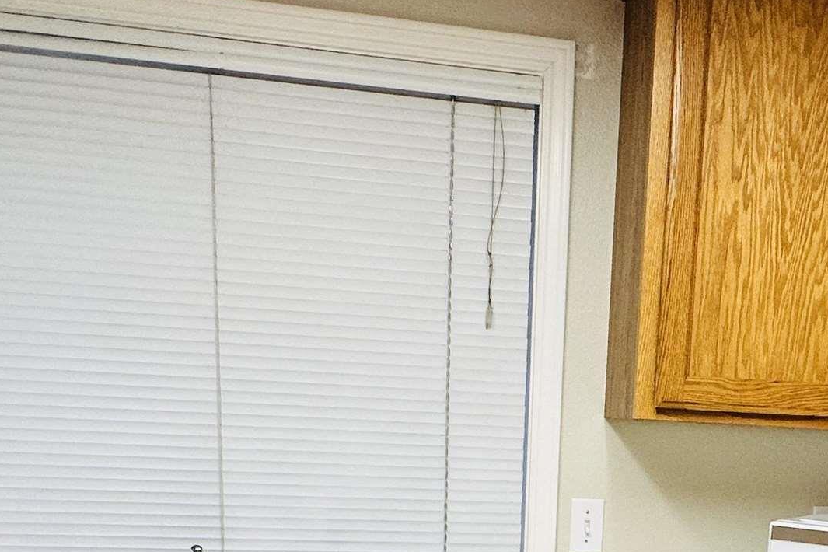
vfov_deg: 28.7
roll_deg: -2.7
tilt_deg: -12.0
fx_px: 966
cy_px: 617
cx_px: 606
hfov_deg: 45.0
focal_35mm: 42
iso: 160
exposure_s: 1/120
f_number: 2.2
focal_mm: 2.22
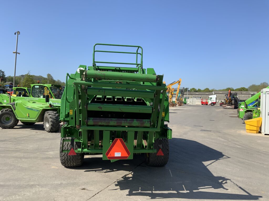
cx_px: 134
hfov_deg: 61.7
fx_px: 225
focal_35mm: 29
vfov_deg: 48.2
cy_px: 100
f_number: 1.8
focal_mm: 3
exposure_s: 1/1675
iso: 16
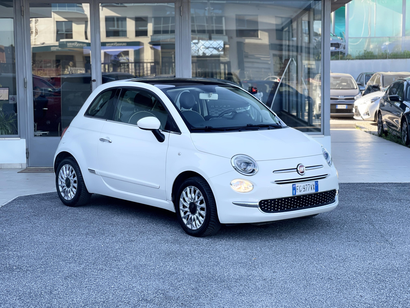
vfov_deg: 22.9
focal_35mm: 64
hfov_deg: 30.3
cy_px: 154
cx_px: 205
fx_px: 758
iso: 25
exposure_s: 1/121
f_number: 2.2
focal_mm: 7.5
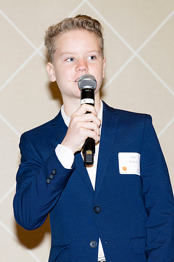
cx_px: 87
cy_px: 131
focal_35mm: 180
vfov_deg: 11.4
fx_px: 1305
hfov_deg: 7.6
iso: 1000
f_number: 5.6
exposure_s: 1/125
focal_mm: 120
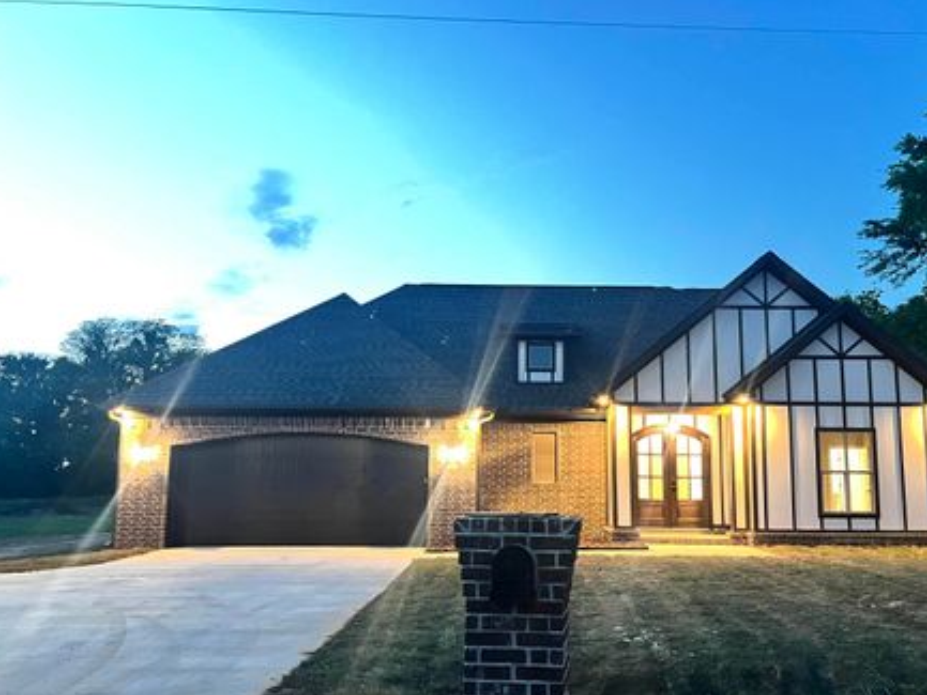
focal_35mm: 30
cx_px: 525
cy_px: 362
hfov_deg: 59.7
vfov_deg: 46.8
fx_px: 804
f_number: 1.5
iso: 1000
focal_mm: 5.7
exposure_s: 1/25
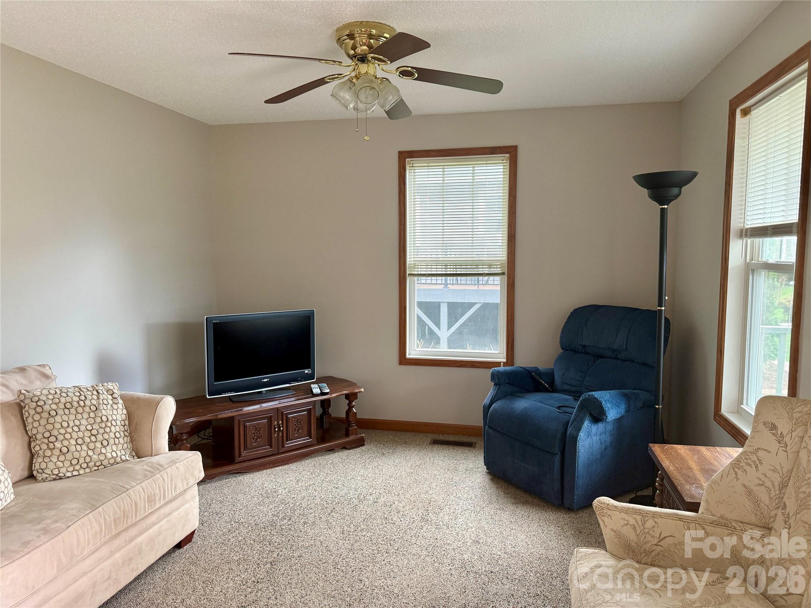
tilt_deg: -4.2
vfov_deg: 56.8
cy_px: 304
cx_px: 406
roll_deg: -0.4
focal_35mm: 24
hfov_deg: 71.6
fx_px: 562
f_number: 1.78
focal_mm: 6.76
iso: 200
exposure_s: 1/121
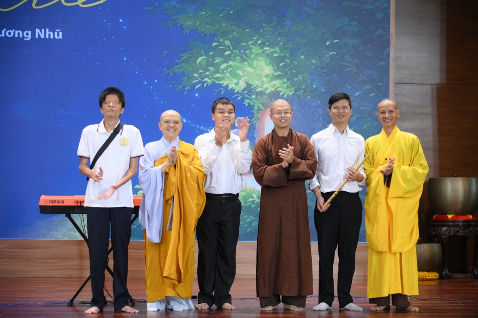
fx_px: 1035
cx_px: 239
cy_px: 159
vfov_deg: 17.5
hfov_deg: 26.0
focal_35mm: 78
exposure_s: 1/100
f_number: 4
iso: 3200
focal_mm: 78
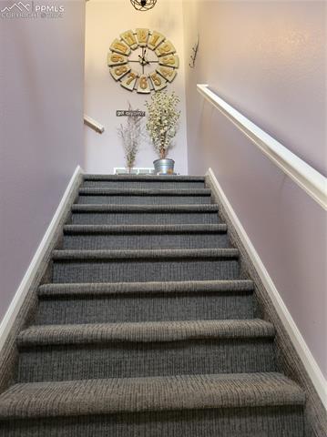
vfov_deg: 67.4
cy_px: 218
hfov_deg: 53.0
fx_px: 328
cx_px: 164
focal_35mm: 26
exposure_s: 1/40
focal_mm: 5.4
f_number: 1.8
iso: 250
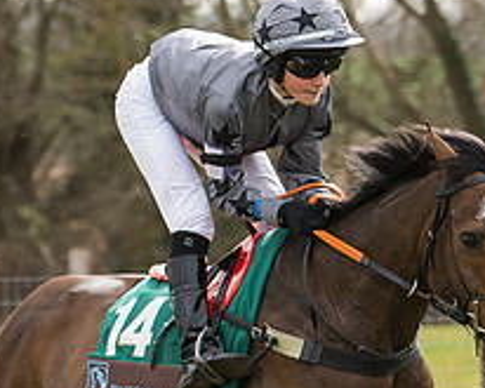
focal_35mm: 667
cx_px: 215
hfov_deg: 2.9
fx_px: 9579
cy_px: 488
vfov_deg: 2.3
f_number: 4
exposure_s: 1/800
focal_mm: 120
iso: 250
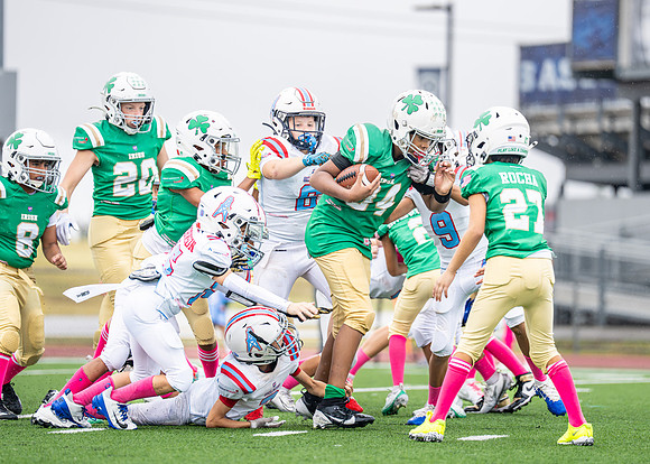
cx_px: 359
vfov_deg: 5.6
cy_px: 206
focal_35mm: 257
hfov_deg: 7.8
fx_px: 4741
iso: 400
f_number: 2.8
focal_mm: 200
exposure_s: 1/1000
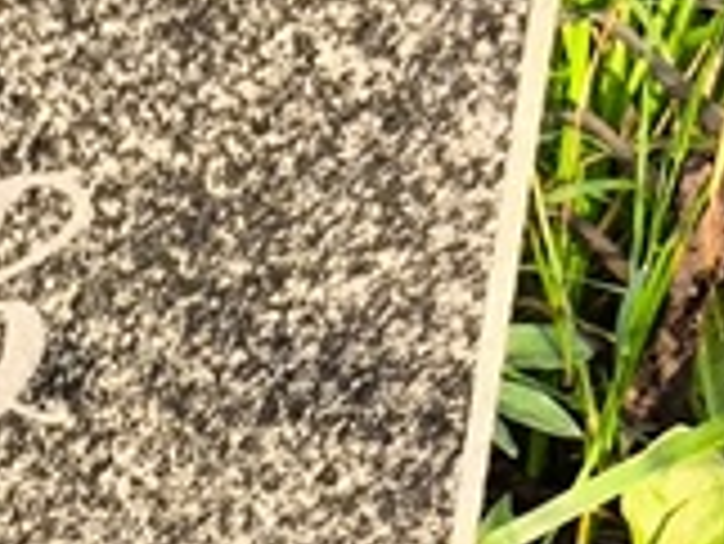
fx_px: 5191
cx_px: -942
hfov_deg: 7.5
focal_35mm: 248
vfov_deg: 6.0
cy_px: 432
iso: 50
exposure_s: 1/143
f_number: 1.7
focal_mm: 4.71
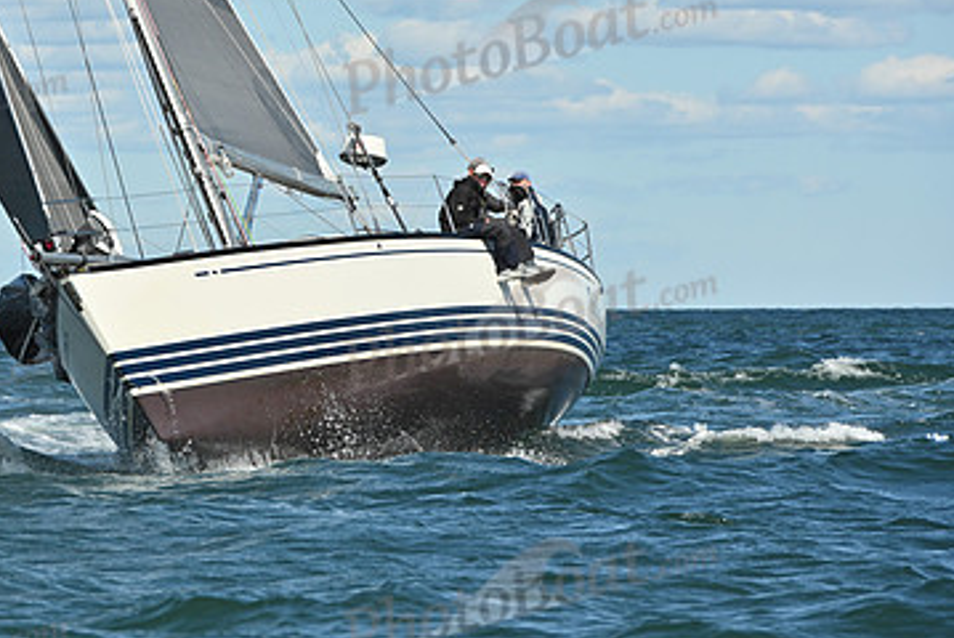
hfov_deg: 6.4
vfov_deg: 4.3
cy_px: 222
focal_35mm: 323
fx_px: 8566
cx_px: 207
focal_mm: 200
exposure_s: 1/1600
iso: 320
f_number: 9
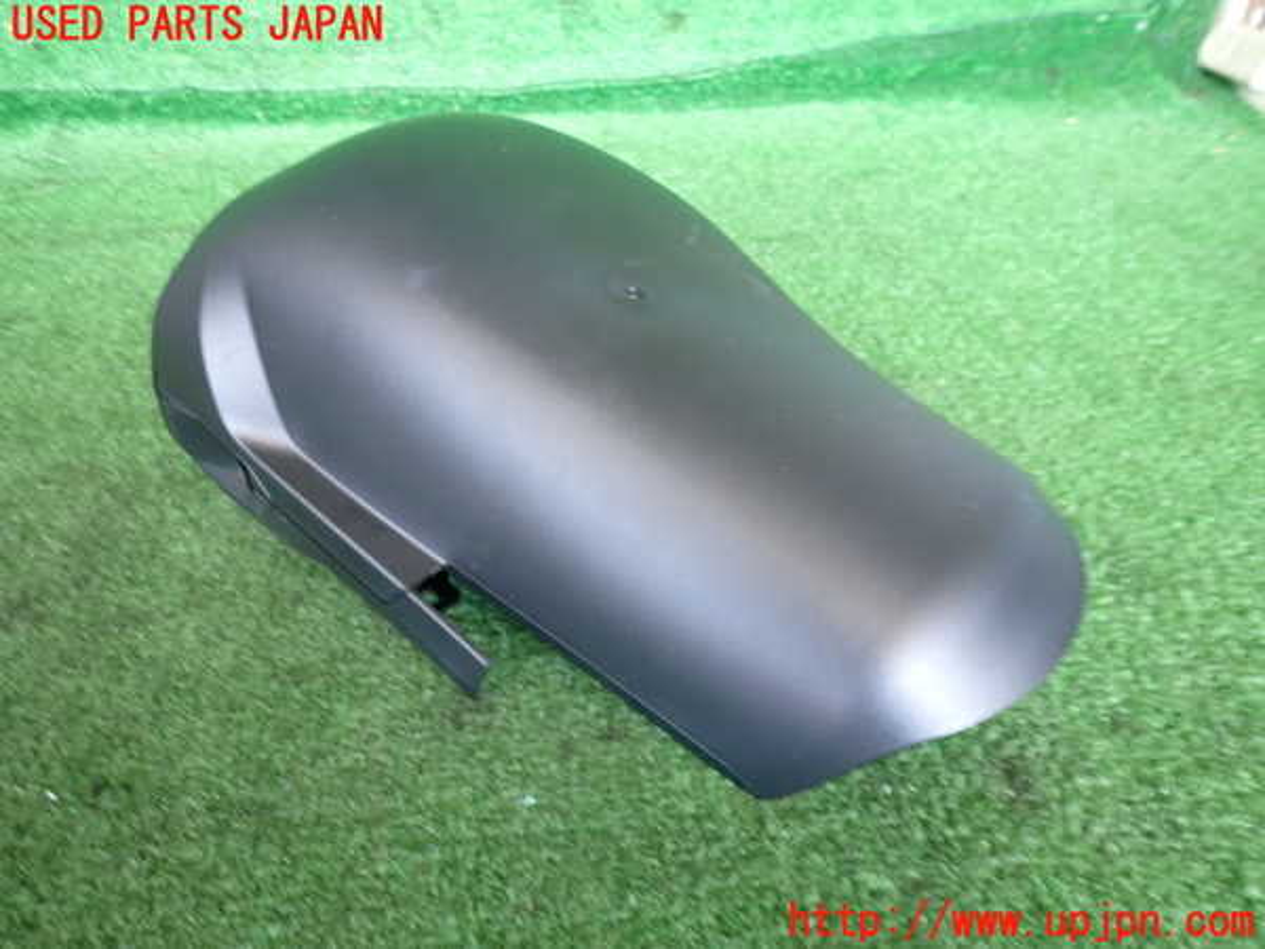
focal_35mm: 25
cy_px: 474
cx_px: 632
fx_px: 914
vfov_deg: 54.9
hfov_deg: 69.4
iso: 200
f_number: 2
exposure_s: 1/30
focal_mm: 4.5
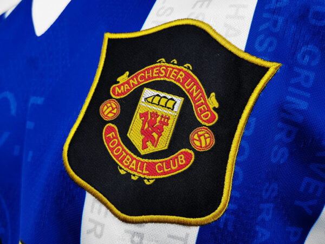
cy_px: 122
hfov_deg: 46.8
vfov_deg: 36.0
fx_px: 376
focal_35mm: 40
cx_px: 162
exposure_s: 1/50
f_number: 1.8
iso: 160
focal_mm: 5.58
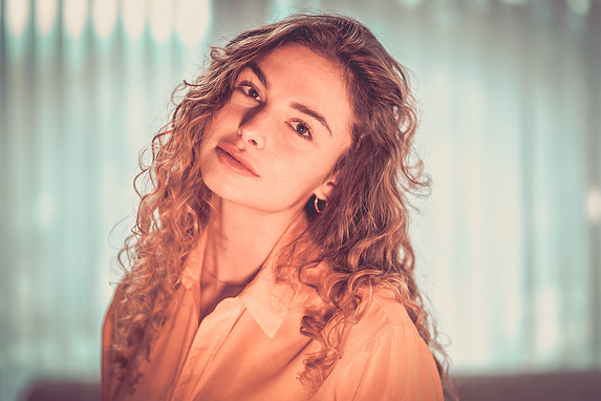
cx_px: 303
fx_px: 1436
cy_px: 202
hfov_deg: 23.6
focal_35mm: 86
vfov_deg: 15.9
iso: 640
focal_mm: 85
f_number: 1.8
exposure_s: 1/200
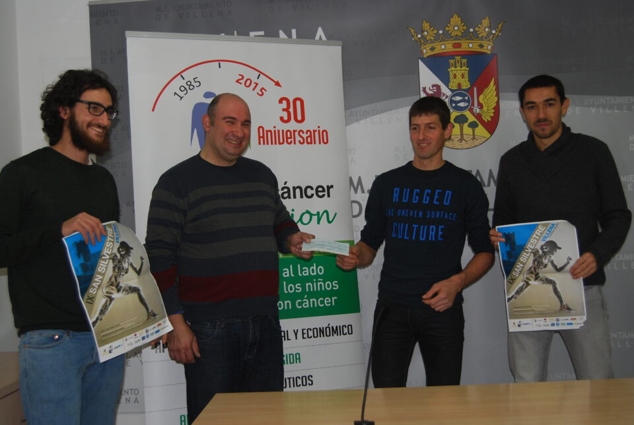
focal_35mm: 45
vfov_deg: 30.0
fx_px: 794
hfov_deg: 43.5
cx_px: 317
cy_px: 212
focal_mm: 30
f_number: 4.2
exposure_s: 1/60
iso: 200
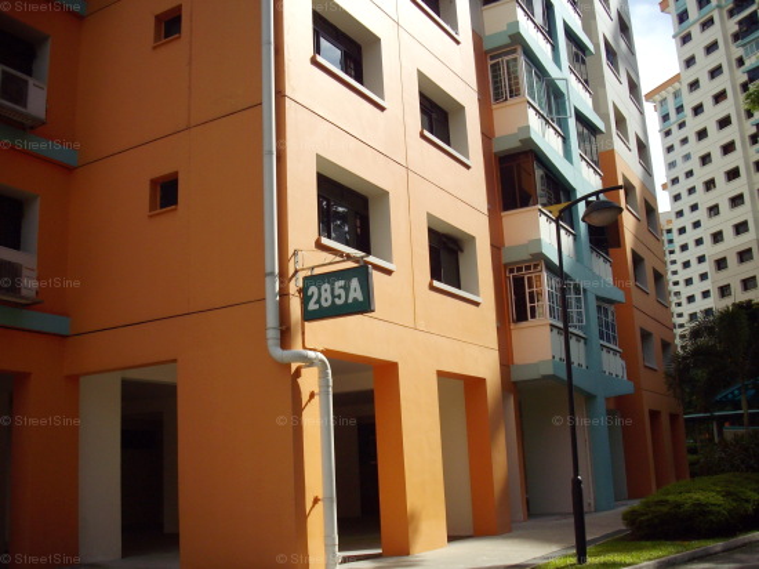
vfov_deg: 38.6
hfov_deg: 50.2
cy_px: 284
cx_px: 380
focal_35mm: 37
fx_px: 811
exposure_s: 1/320
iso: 80
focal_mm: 6.2
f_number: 5.6
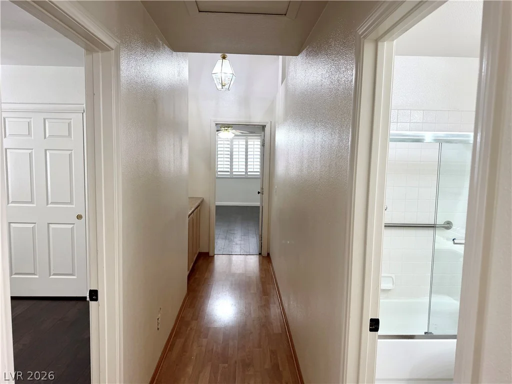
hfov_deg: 71.6
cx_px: 256
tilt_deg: -5.6
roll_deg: -0.6
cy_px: 192
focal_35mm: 24
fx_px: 355
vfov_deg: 56.8
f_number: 1.78
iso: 100
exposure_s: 1/130
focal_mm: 6.76
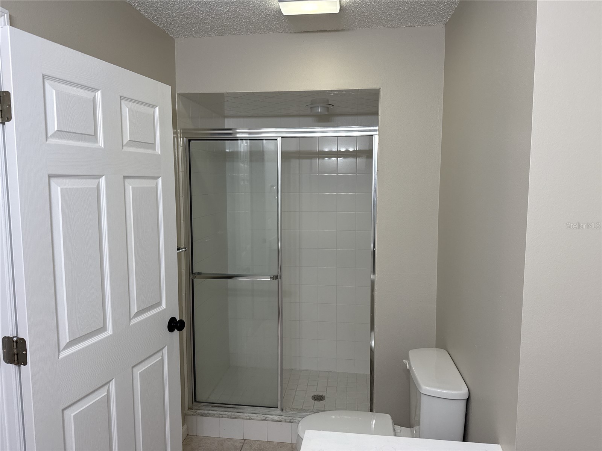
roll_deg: -0.2
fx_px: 417
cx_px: 301
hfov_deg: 71.6
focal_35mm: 24
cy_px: 226
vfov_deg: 56.8
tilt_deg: -5.7
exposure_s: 1/120
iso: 160
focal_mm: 6.76
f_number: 1.78
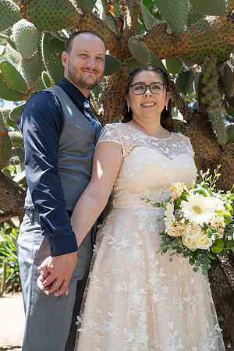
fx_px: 400
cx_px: 117
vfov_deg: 47.4
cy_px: 176
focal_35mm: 41
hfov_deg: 32.6
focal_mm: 41
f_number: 5.6
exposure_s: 1/320
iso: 250
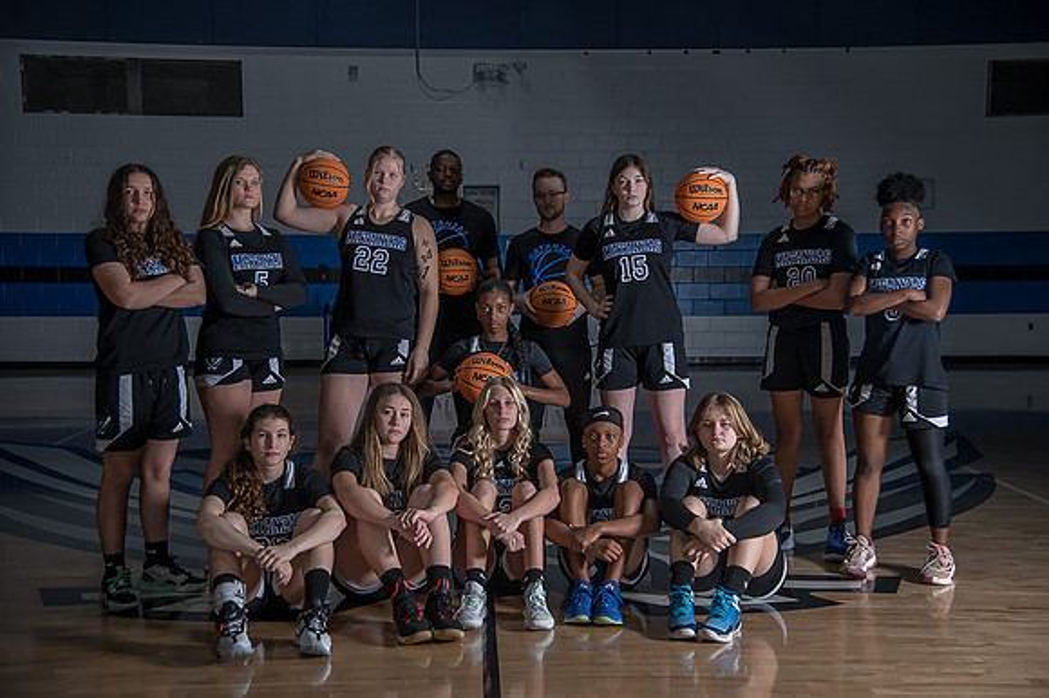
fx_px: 1456
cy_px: 349
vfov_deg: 27.0
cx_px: 524
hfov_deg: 39.6
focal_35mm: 50
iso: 640
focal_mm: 50
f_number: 4
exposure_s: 1/200
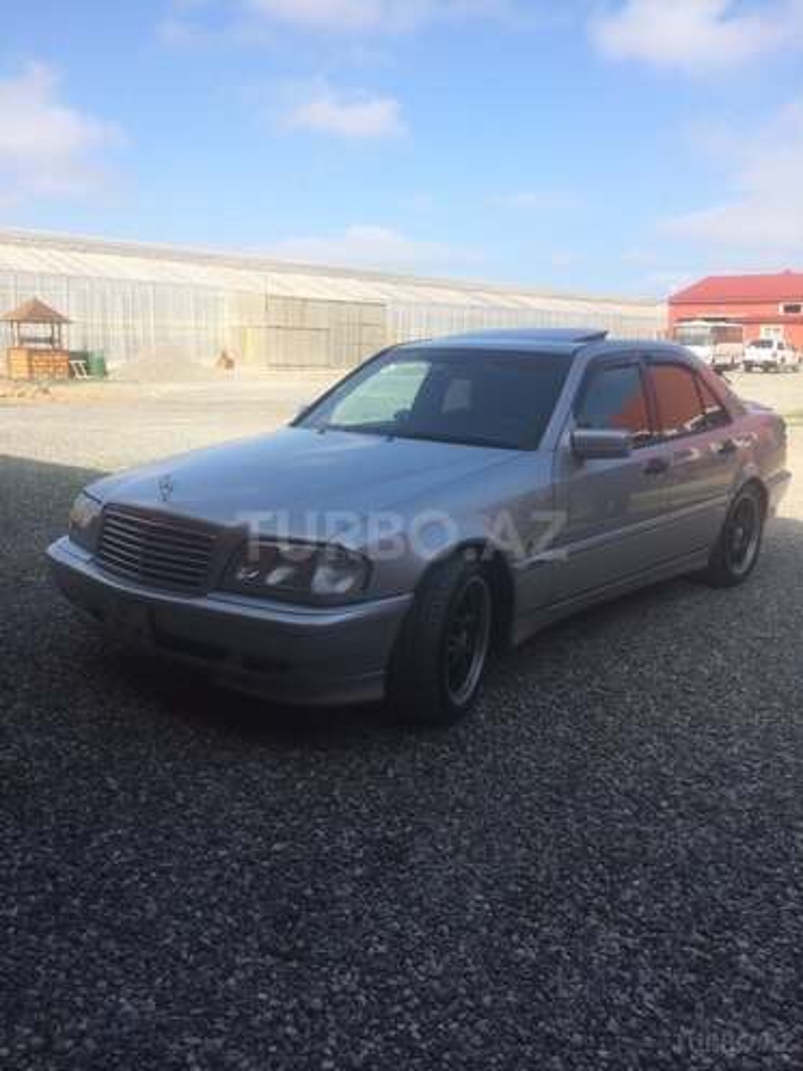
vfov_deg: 61.7
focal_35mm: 29
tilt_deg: -11.6
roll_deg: -0.6
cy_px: 536
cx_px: 402
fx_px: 897
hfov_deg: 48.2
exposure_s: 1/1172
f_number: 2.2
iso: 32
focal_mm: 4.15
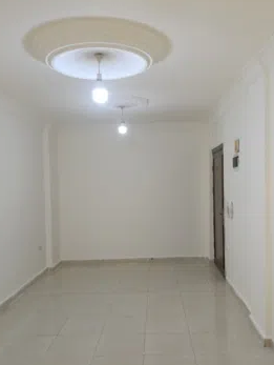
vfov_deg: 58.2
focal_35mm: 31
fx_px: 327
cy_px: 195
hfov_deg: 45.5
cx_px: 148
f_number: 1.8
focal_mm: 3.98
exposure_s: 1/33.3
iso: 100
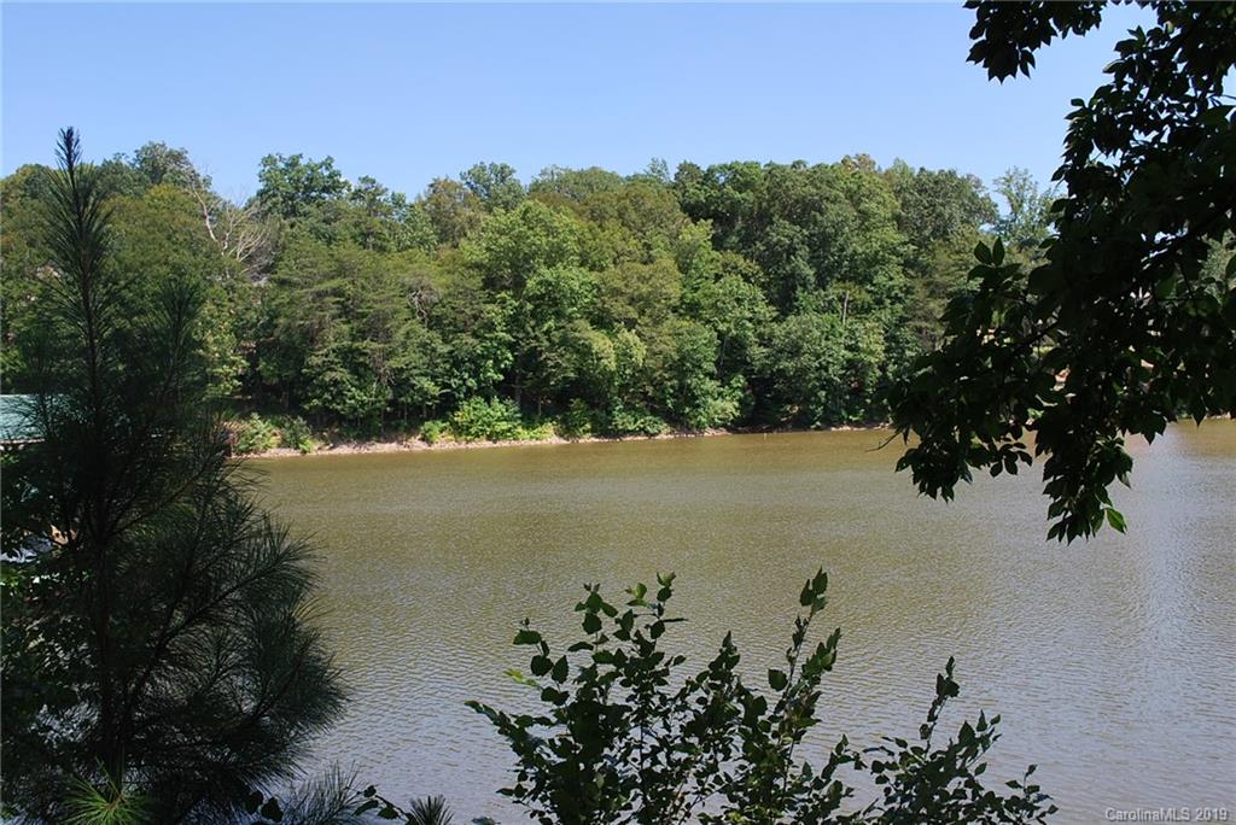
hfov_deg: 49.5
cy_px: 412
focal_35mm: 39
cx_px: 618
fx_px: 1340
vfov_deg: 34.3
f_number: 6.3
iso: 100
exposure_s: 1/160
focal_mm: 26
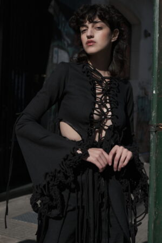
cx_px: 81
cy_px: 122
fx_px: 331
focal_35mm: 49
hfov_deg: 27.5
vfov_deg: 40.3
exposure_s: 1/10000
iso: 400
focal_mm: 32.9
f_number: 3.6
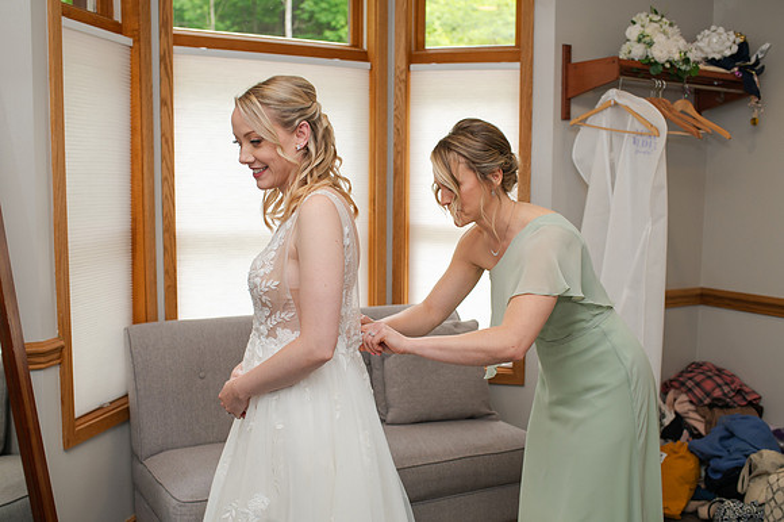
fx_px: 831
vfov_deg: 34.8
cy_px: 285
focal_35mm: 38
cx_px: 384
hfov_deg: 50.5
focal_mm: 35
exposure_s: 1/200
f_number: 3.5
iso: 560
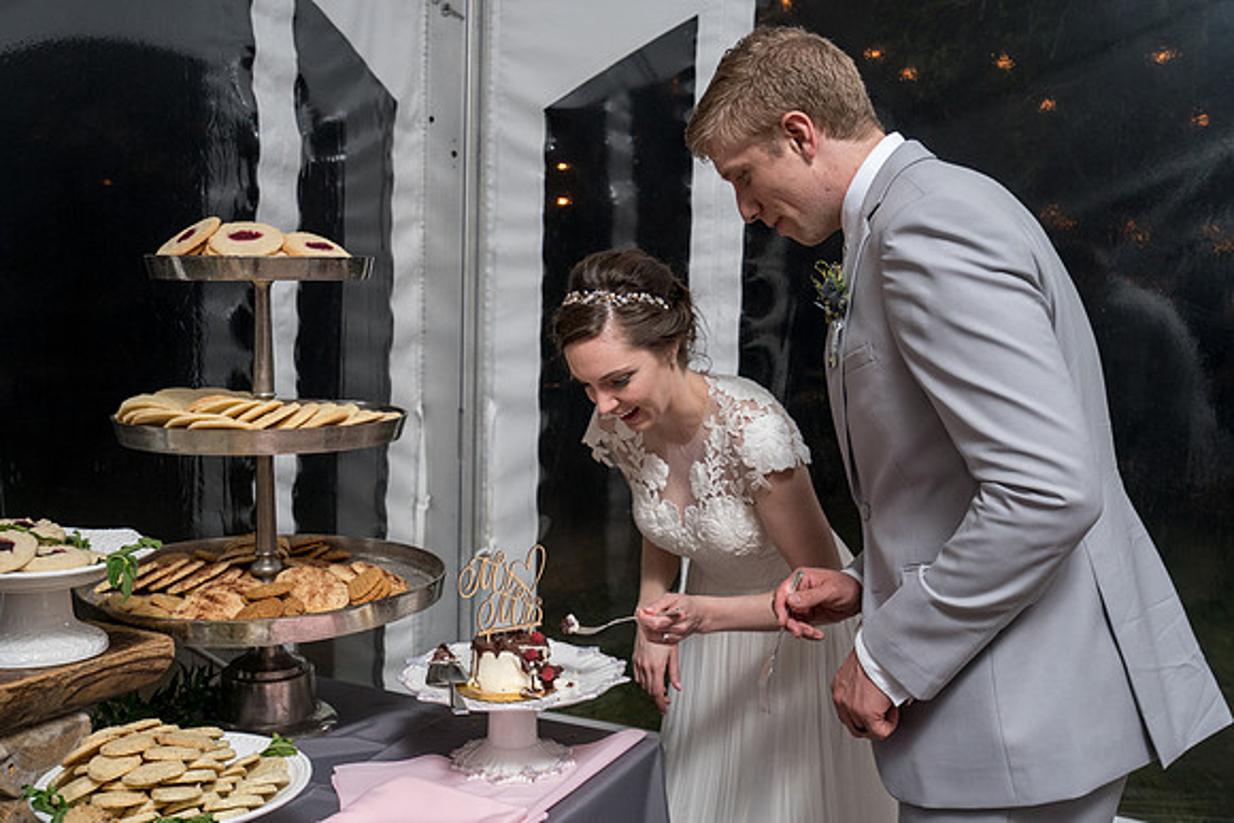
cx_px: 564
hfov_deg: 51.4
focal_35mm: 37
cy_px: 402
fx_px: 1279
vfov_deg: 35.7
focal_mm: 34
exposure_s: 1/200
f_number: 5
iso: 2000
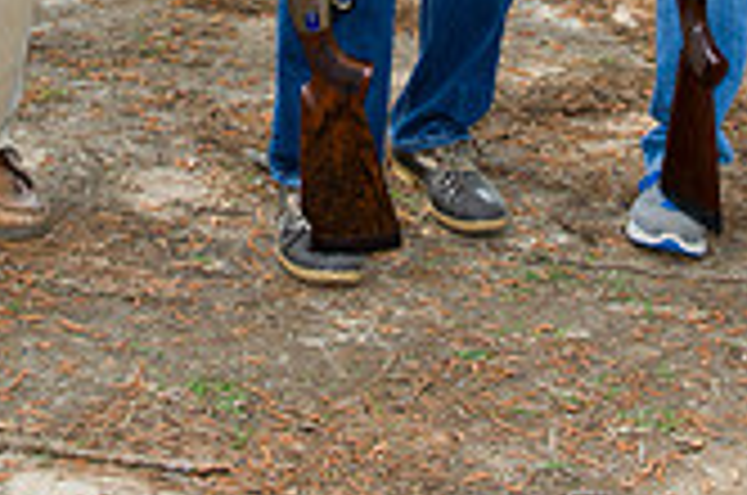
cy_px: -364
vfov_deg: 11.4
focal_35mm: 112
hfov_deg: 18.3
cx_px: 328
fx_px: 2320
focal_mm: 32
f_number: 6.3
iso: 400
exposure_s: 1/320
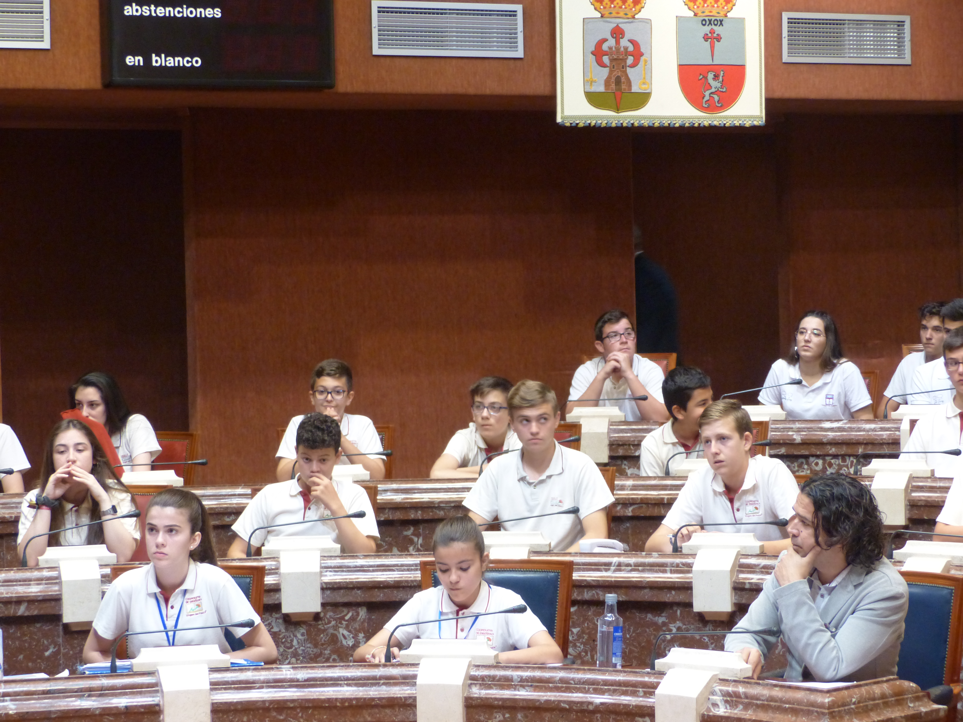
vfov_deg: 16.6
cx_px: 482
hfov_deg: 22.0
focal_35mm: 89
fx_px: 2476
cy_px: 361
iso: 400
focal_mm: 16
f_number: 2.8
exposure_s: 1/25
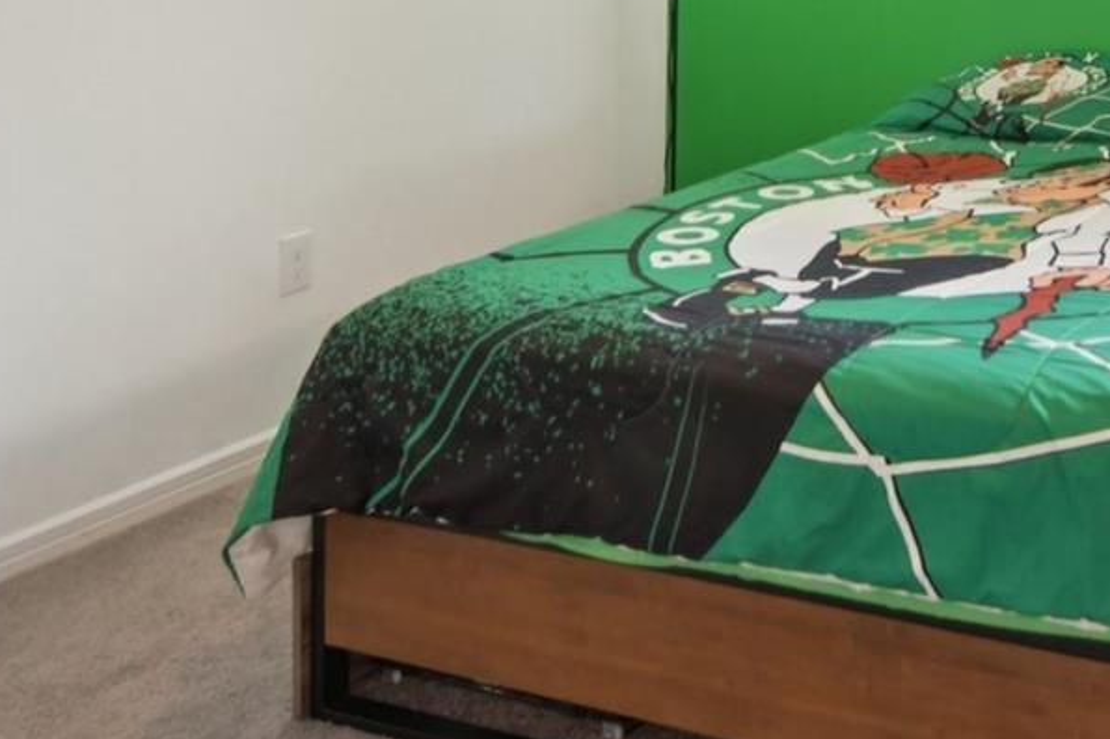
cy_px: -140
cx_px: 1080
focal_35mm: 51
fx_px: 1572
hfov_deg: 35.6
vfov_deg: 24.1
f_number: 8
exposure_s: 1/15
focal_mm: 19
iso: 400
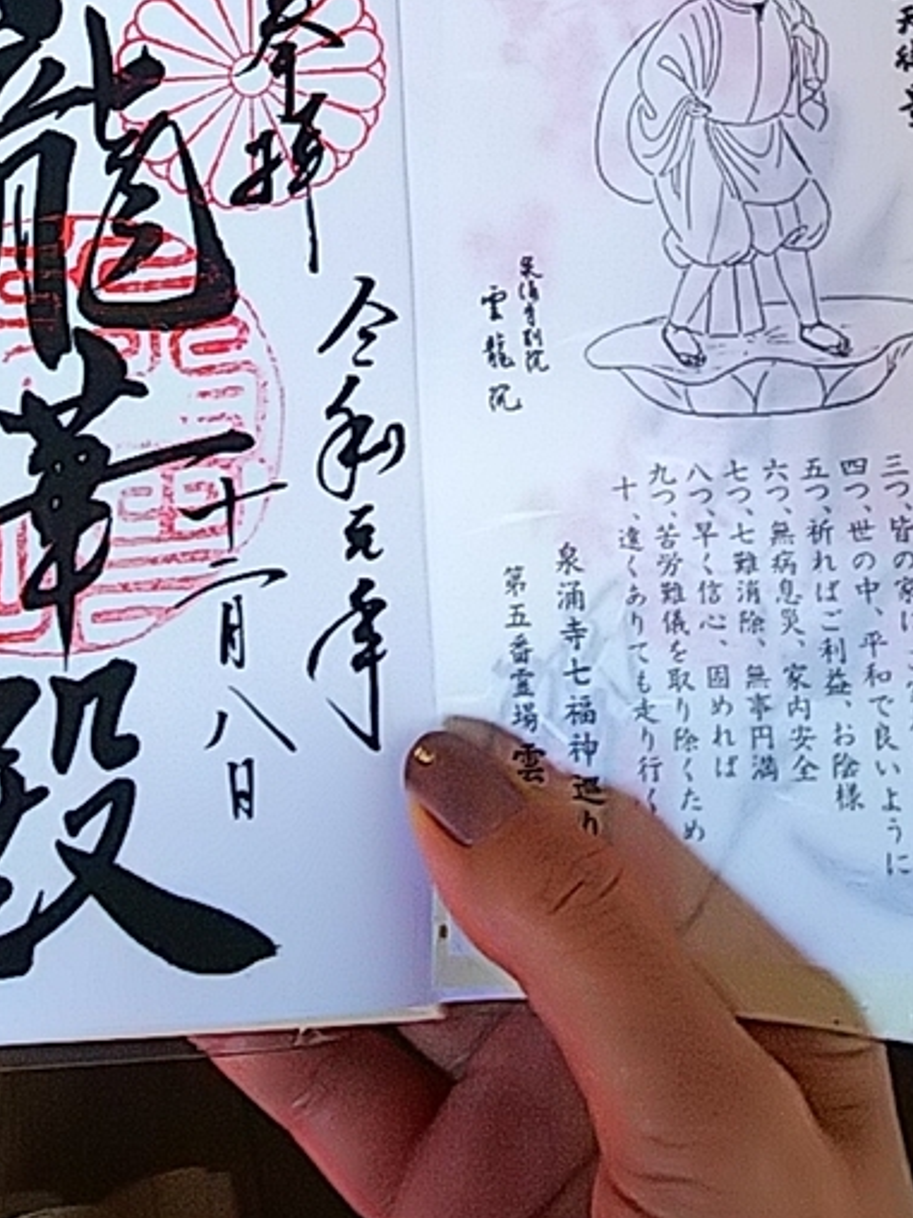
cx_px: 573
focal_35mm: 52
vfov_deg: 32.0
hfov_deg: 27.9
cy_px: -161
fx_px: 1829
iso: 125
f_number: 1.94
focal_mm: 3.4
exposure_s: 1/30
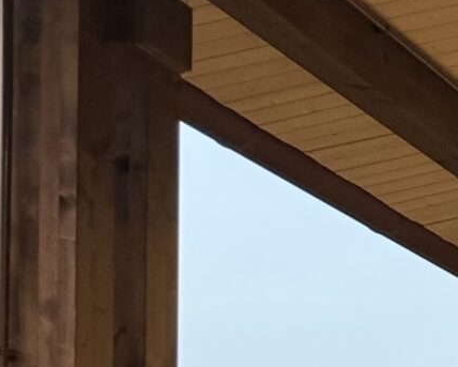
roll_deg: +0.6
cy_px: 682
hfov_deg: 10.4
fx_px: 1899
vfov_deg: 10.3
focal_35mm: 140
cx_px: 1314
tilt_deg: +0.0
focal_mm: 6.76
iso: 250
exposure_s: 1/50
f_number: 1.78
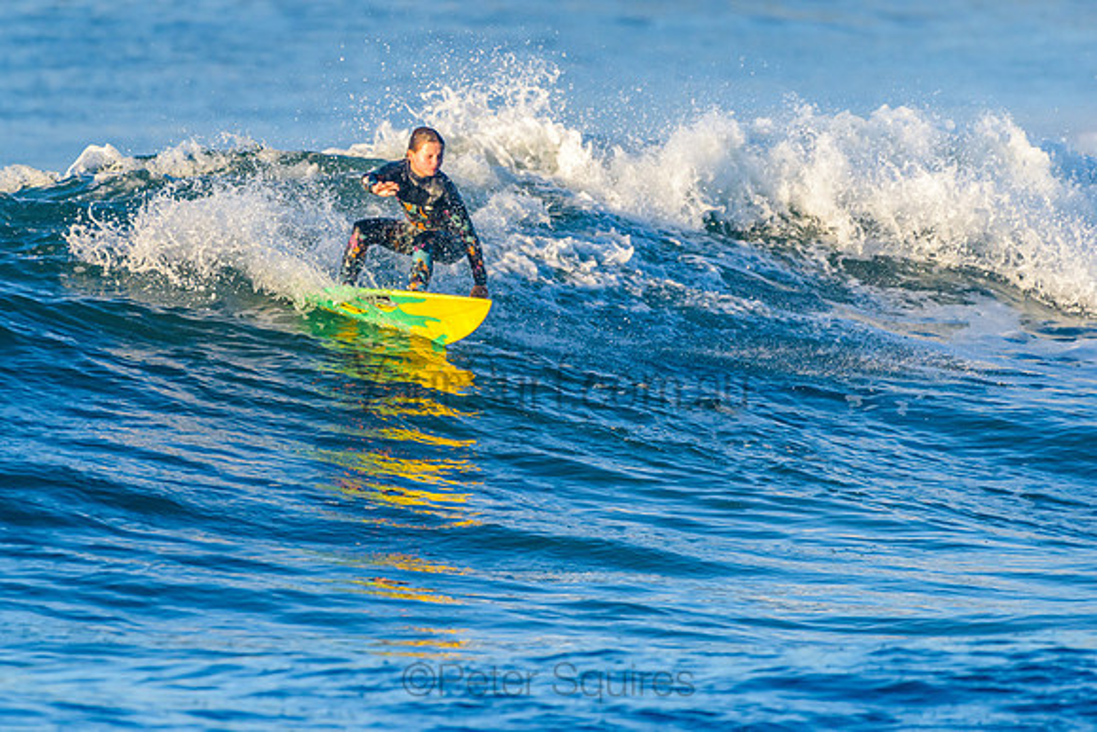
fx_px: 19294
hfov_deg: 3.3
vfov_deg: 2.2
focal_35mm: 633
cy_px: 269
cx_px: 403
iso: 400
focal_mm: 500
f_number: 5.6
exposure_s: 1/2000
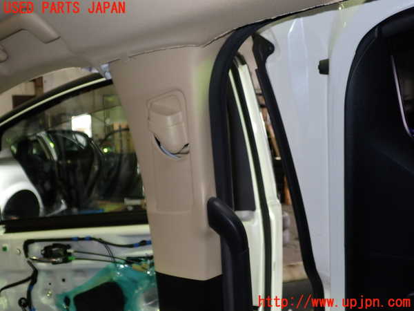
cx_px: 207
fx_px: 383
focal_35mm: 32
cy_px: 156
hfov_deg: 56.8
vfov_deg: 44.2
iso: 200
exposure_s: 1/30
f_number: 2.4
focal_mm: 5.79
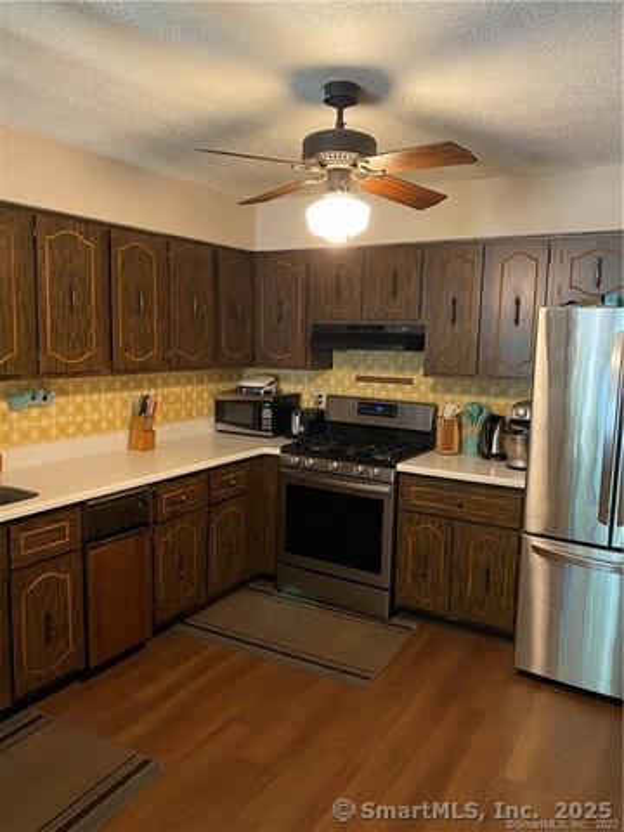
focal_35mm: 26
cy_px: 416
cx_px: 312
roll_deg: -1.6
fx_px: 625
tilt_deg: -5.4
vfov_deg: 67.3
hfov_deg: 53.1
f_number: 1.8
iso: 640
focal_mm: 4.25
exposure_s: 1/30
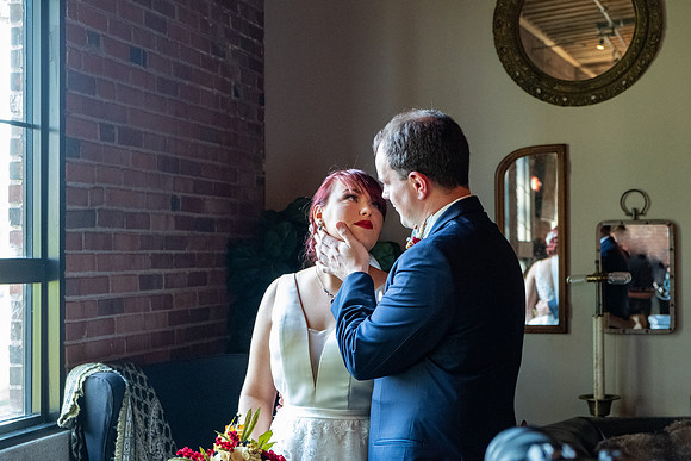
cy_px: 230
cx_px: 346
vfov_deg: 21.4
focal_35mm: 63
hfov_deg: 31.7
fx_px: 1218
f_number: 4
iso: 4000
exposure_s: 1/200
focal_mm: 40.7
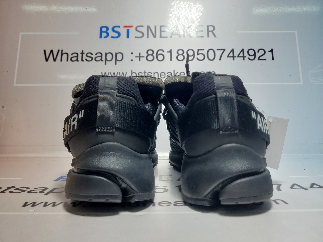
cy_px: 121
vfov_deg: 53.1
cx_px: 162
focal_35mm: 26
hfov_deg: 67.3
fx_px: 243
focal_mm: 4.3
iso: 50
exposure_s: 1/617
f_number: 1.5
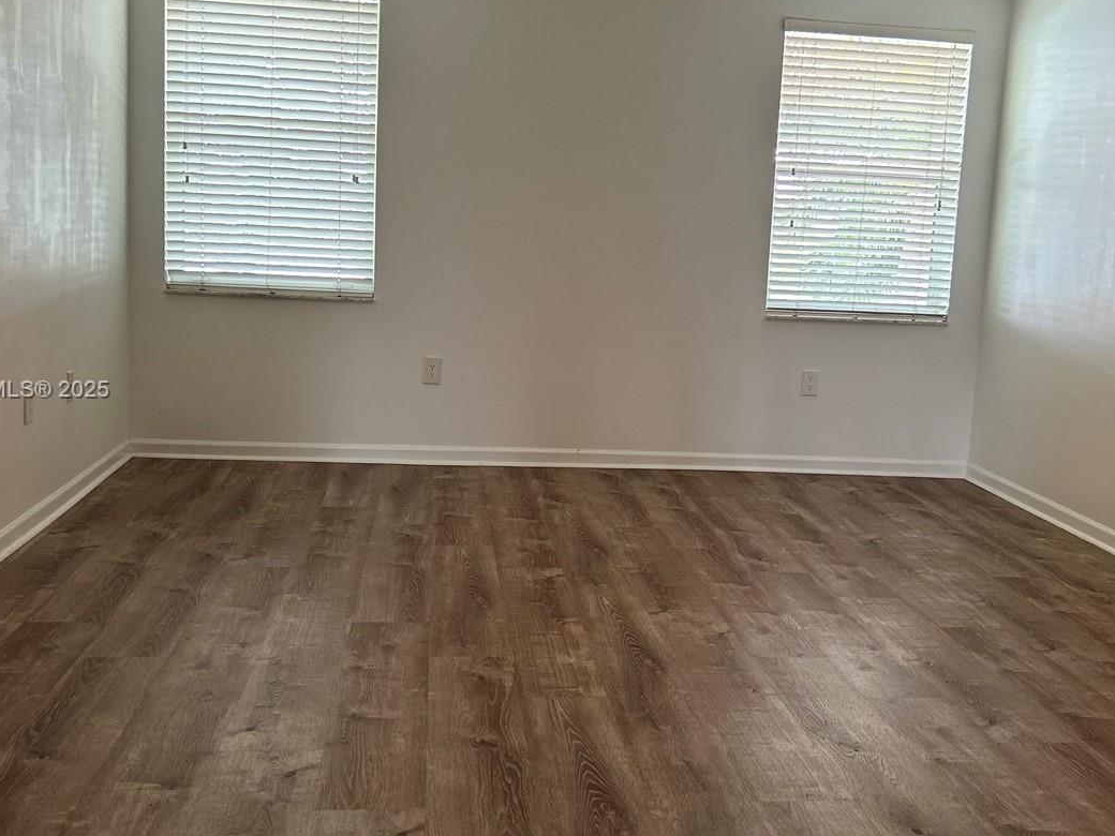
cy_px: 391
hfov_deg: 46.7
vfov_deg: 35.9
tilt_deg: -7.7
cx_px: 624
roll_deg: -3.4
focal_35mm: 40
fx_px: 1288
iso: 100
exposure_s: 1/60
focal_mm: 5.7
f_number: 1.5
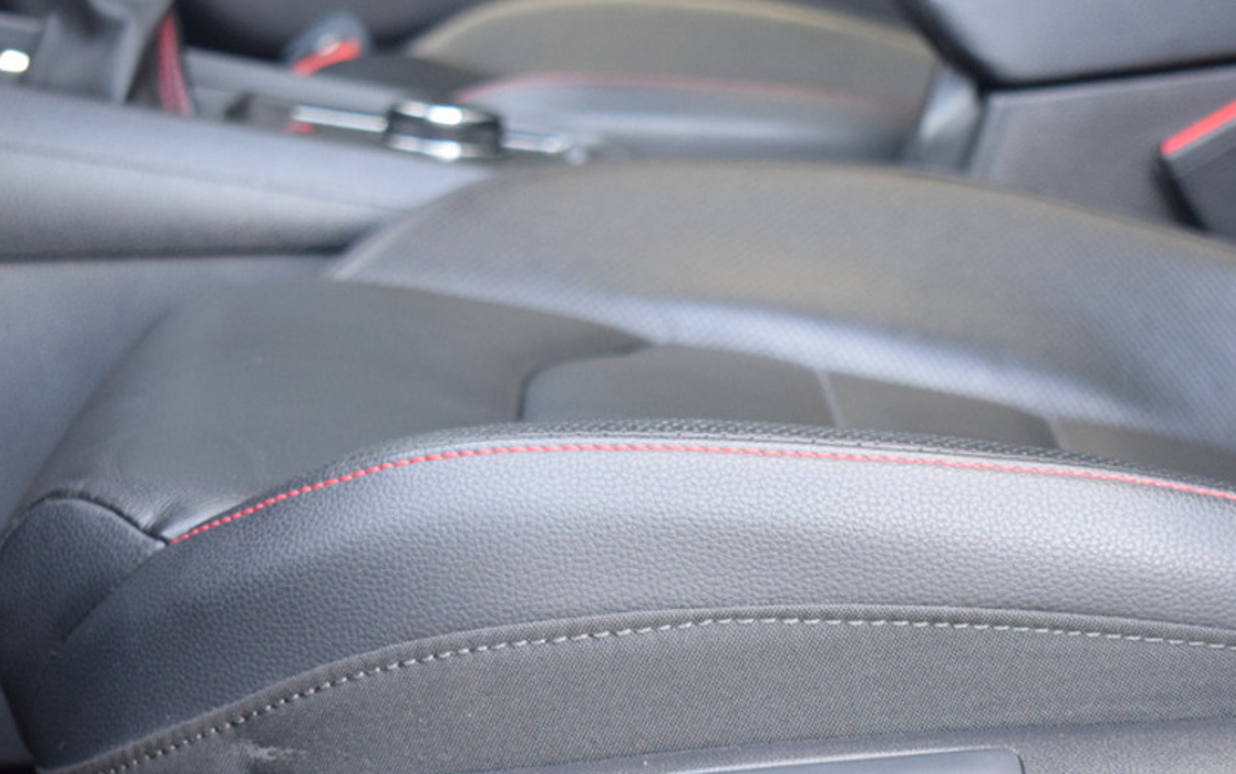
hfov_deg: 20.4
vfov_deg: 12.8
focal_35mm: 102
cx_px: 763
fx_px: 3437
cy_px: 630
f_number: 5
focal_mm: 40
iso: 1400
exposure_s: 1/60
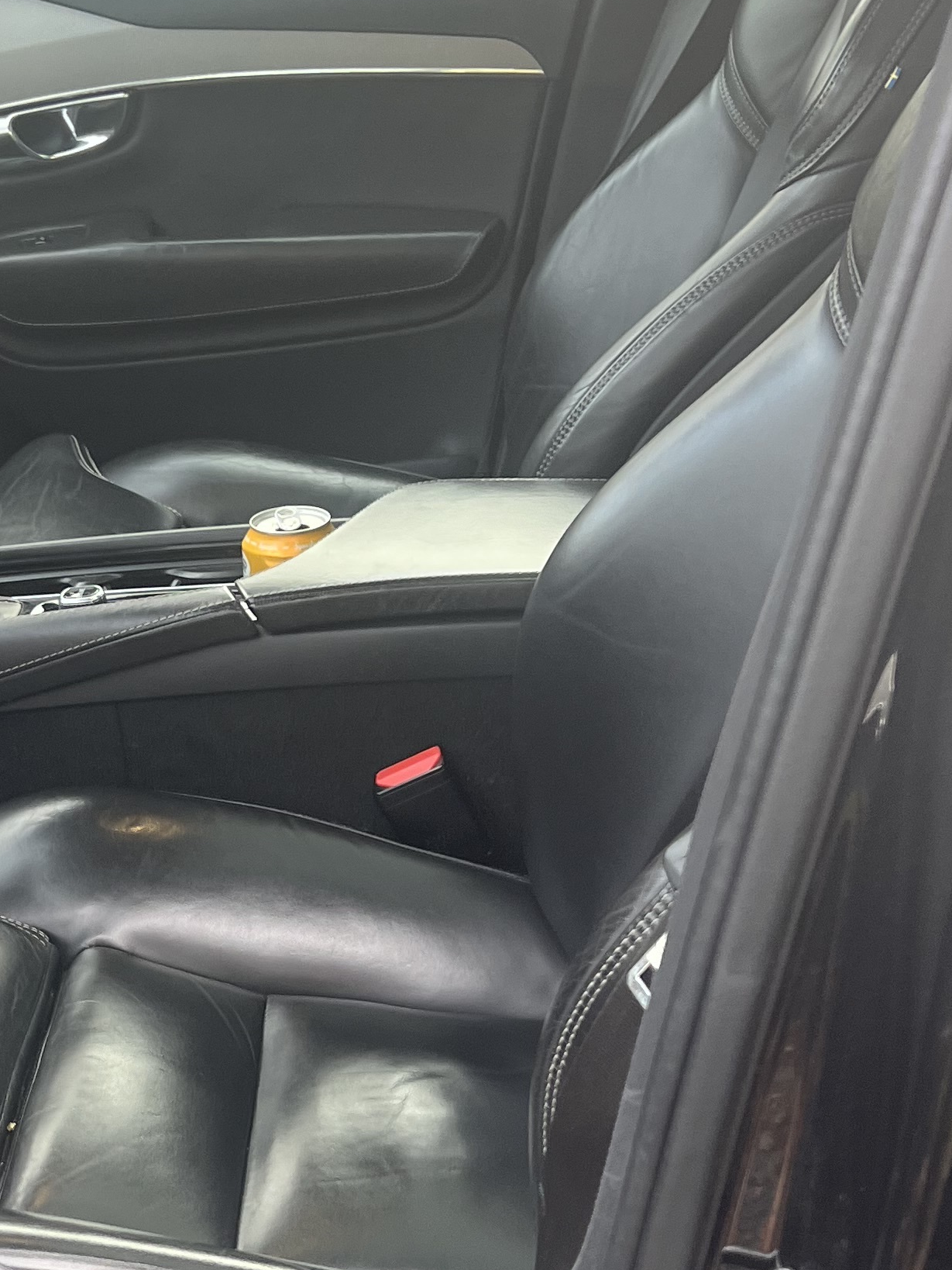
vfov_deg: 30.2
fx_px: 2346
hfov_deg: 22.2
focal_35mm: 64
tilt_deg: -27.2
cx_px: 30
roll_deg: +3.4
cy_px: 782
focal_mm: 5.7
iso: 100
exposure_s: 1/121
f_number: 1.5
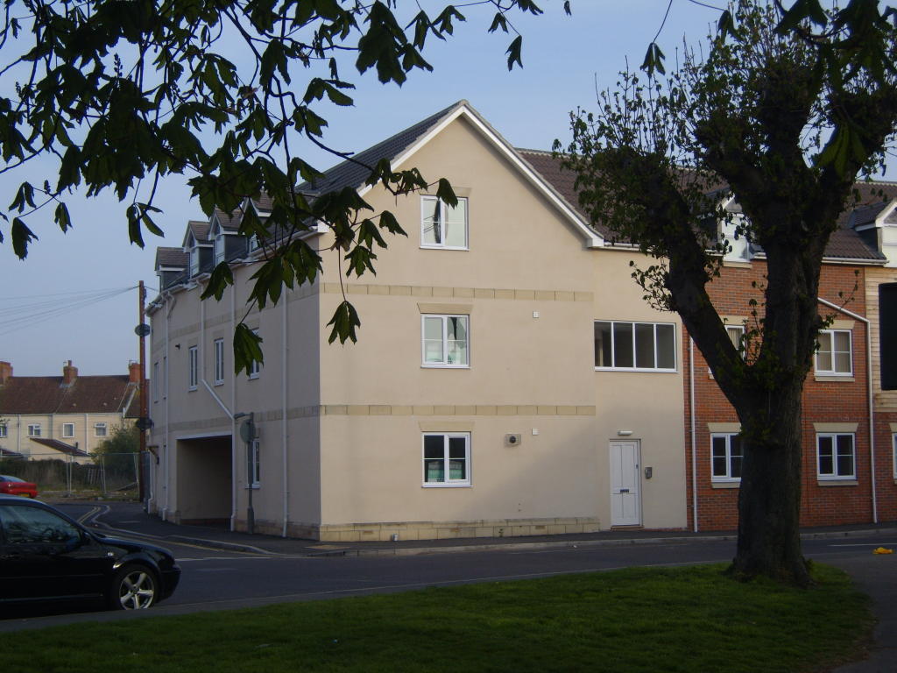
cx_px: 448
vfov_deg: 23.7
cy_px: 336
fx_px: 1607
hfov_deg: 31.2
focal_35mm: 62
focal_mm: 13
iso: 80
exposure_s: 1/125
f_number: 9.7
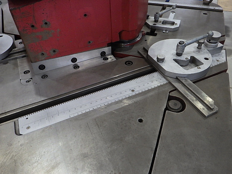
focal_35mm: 28
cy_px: 87
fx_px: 188
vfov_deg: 49.7
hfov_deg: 63.4
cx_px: 116
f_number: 3.5
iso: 400
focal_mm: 5
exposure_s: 1/45
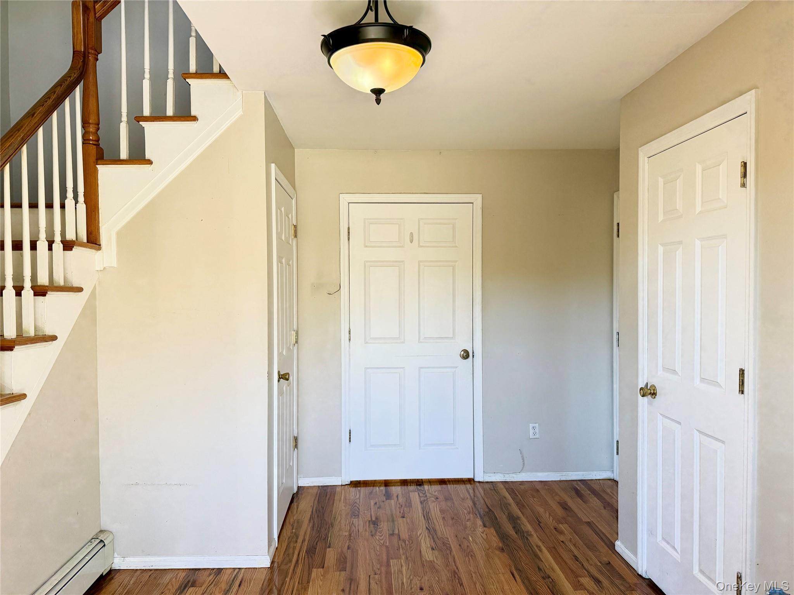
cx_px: 397
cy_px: 298
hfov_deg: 71.6
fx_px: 550
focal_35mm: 24
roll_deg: +0.4
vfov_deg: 56.8
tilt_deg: -0.7
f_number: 1.78
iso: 200
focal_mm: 6.76
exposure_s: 1/240
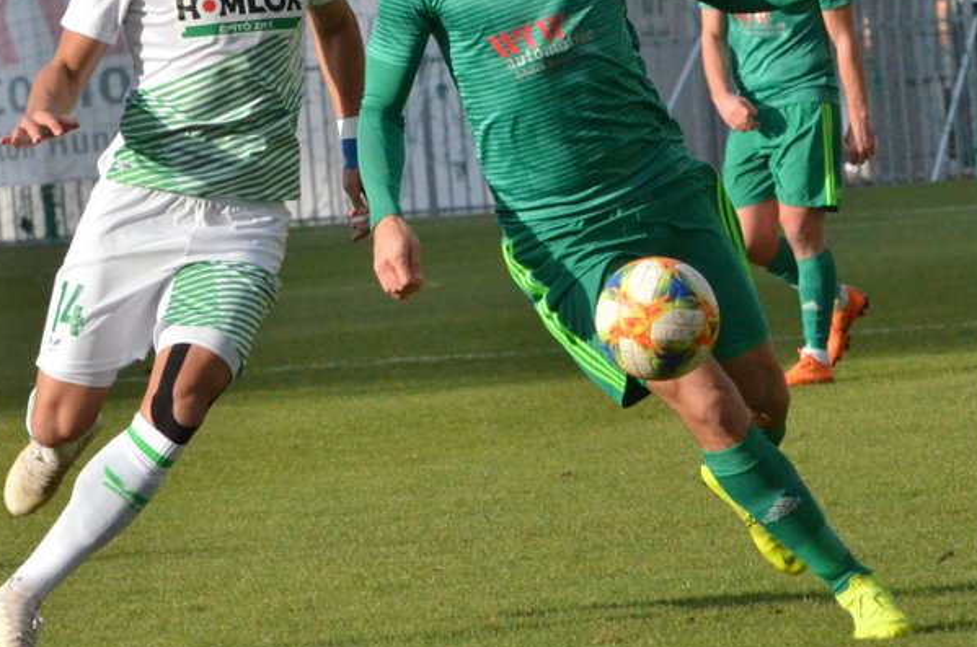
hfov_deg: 4.4
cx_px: 458
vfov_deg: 2.9
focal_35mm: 466
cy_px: 170
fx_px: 12623
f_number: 10
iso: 3200
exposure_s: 1/6400
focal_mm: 155
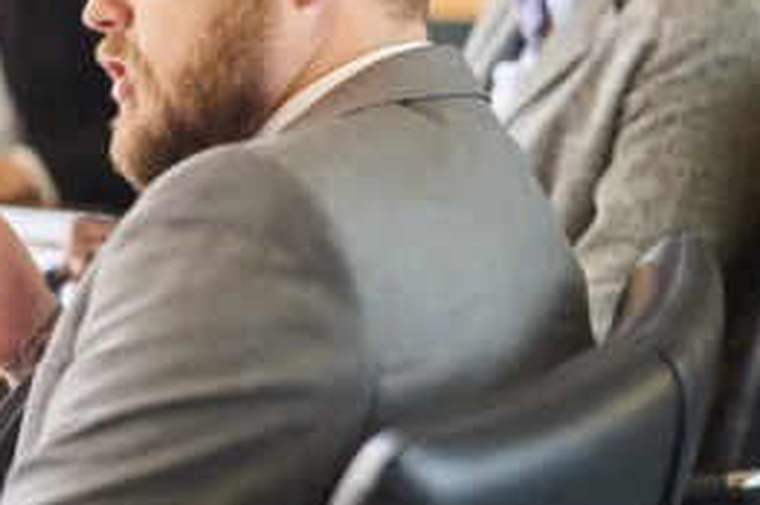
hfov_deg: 18.4
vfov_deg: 12.3
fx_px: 2319
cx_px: 146
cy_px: 38
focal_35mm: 110
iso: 1000
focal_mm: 50
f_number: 2.2
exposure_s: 1/100
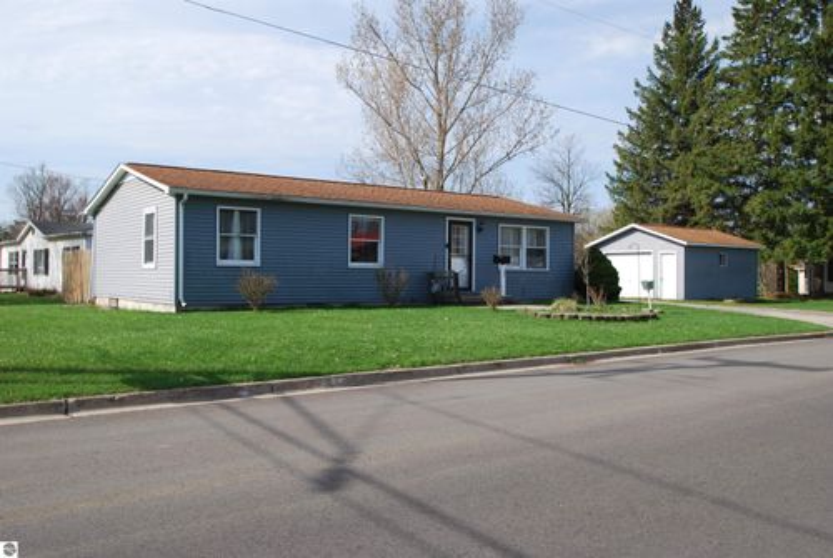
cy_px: 279
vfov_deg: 41.8
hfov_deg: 59.4
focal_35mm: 32
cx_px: 416
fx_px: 730
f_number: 7.1
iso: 100
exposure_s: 1/200
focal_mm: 21
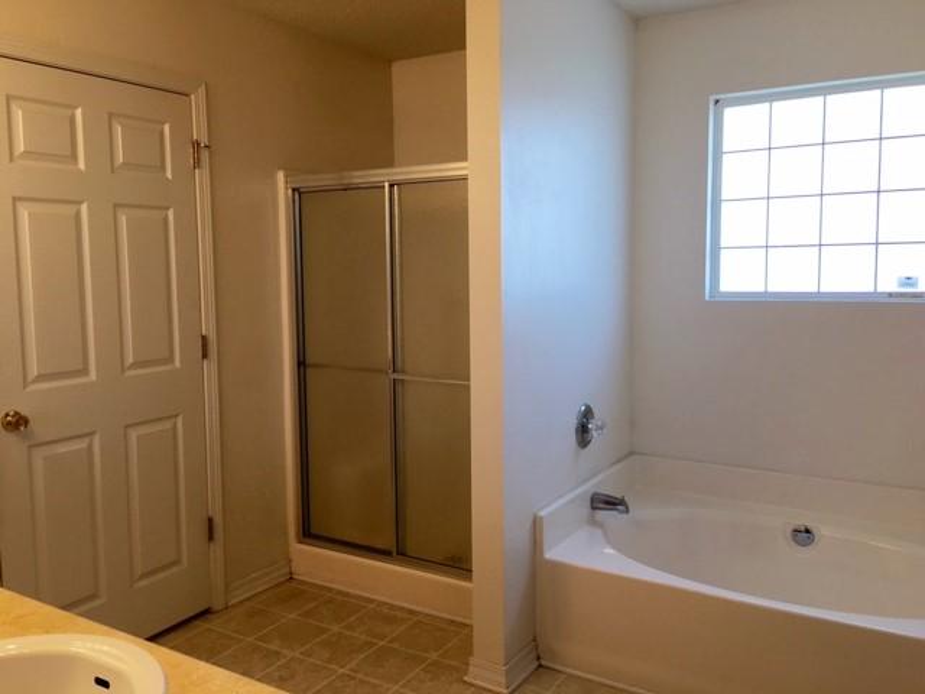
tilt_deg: -5.6
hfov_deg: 61.7
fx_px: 775
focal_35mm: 29
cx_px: 462
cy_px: 347
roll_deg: +0.6
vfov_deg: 48.2
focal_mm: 4.15
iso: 32
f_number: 2.2
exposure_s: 1/60
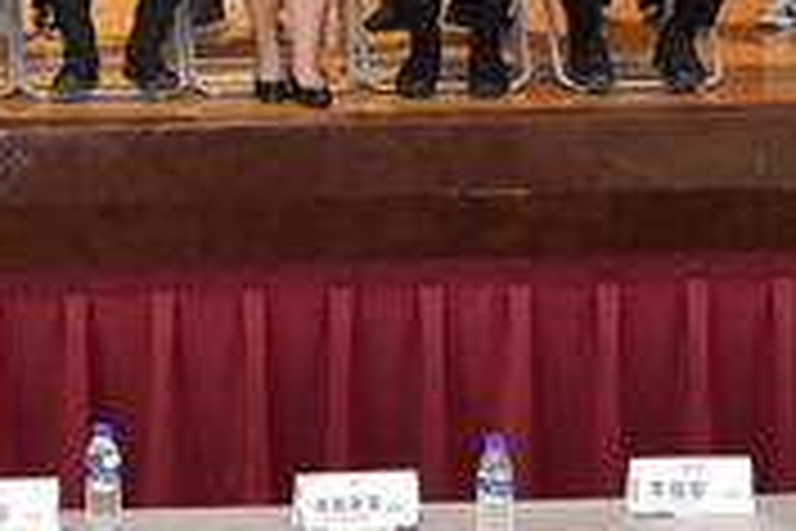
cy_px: -214
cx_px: -126
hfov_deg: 17.1
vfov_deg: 11.5
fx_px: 2543
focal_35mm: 115
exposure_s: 1/100
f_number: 5
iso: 1600
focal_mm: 29
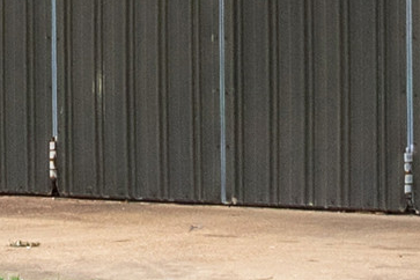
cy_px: -310
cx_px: -8
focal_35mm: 256
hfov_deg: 8.0
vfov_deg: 5.2
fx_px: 2986
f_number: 9
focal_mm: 32
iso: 800
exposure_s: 1/1600
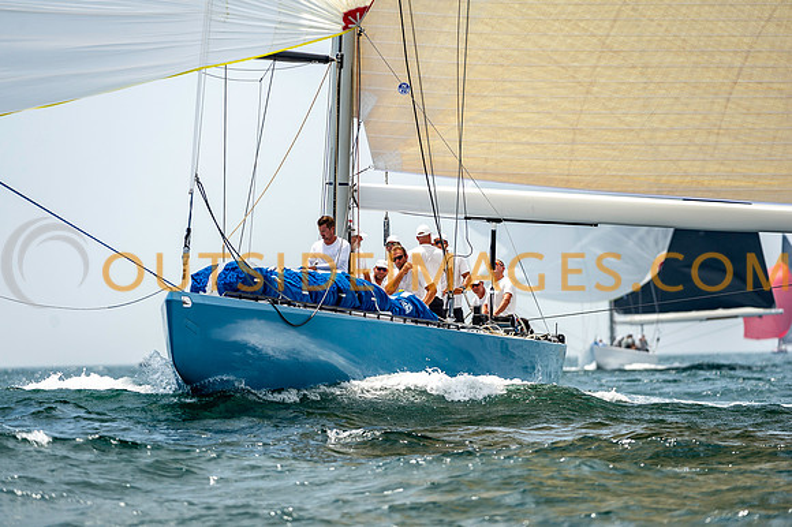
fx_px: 6422
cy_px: 262
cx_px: 378
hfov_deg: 7.1
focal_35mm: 292
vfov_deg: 4.7
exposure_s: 1/2500
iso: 400
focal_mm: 270
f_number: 5
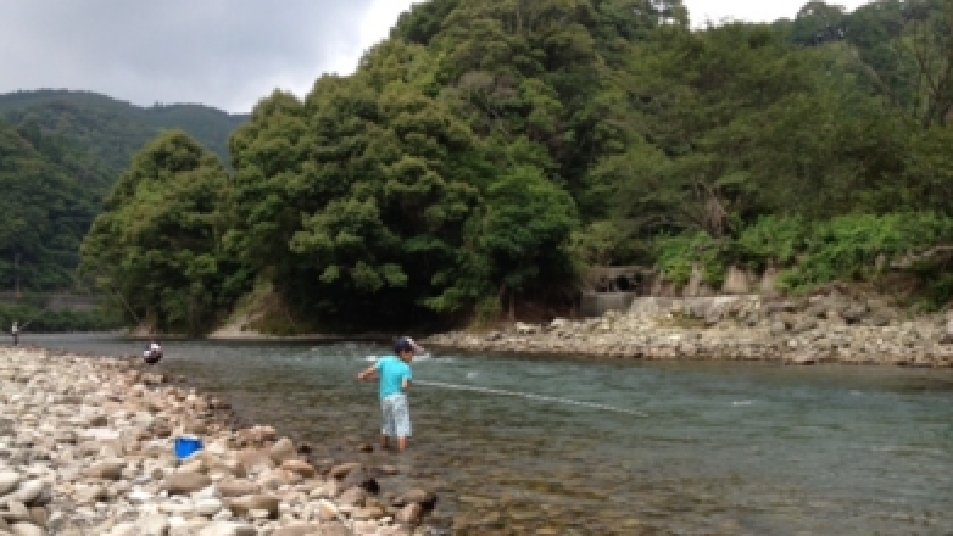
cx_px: 468
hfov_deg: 51.6
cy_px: 329
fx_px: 986
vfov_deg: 30.3
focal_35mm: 39
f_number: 2.4
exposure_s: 1/127
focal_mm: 4.28
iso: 50
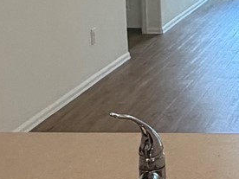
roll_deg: +0.7
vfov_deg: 13.7
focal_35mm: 104
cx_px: 351
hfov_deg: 17.2
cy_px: -51
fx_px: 718
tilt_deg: -5.9
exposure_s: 1/120
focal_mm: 2.22
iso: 320
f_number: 2.2
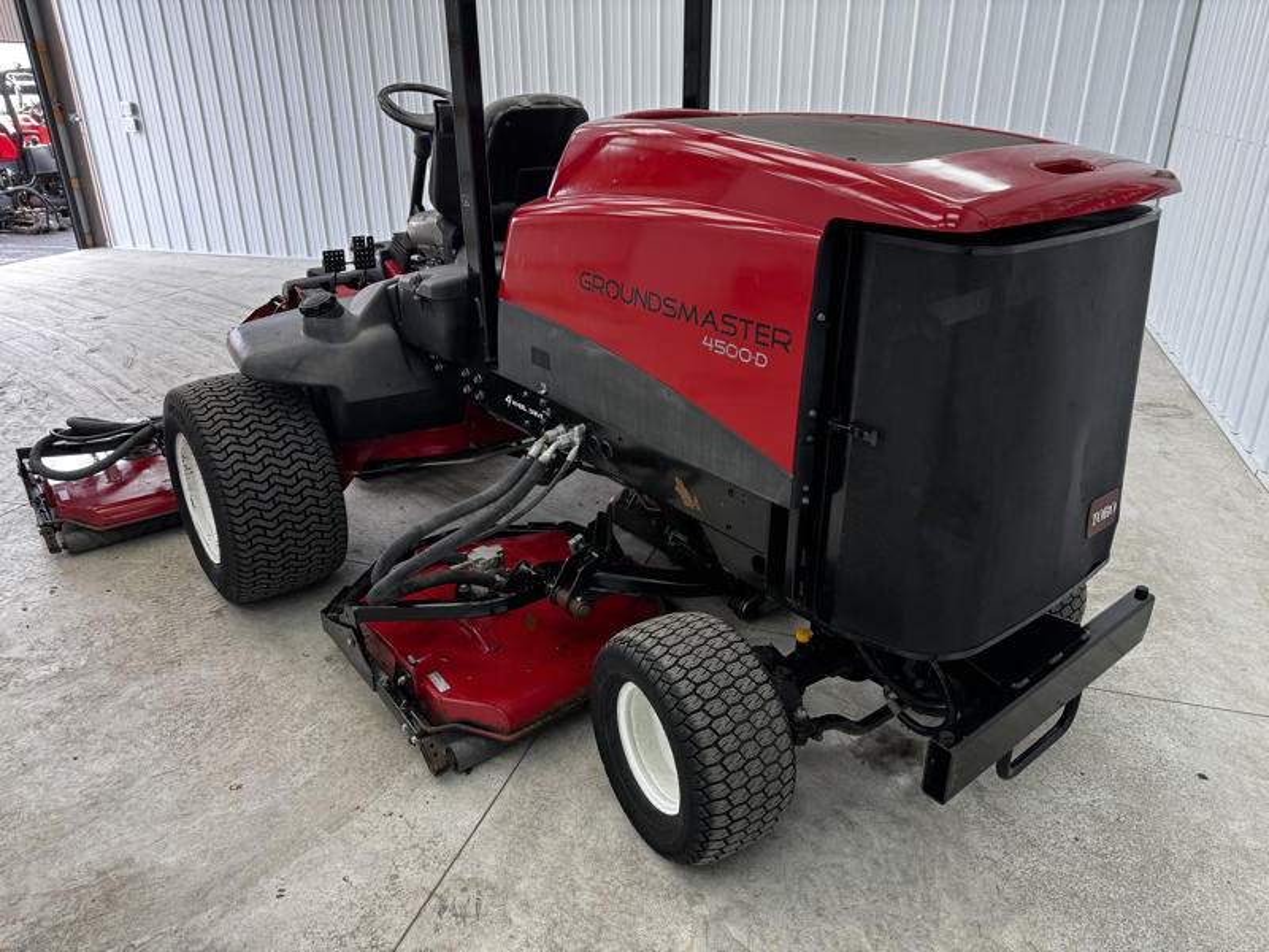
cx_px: 634
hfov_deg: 71.6
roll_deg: +0.0
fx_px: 880
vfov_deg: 56.8
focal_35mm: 24
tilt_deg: -24.5
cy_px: 476
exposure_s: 1/120
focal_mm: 6.76
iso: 100
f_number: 1.78
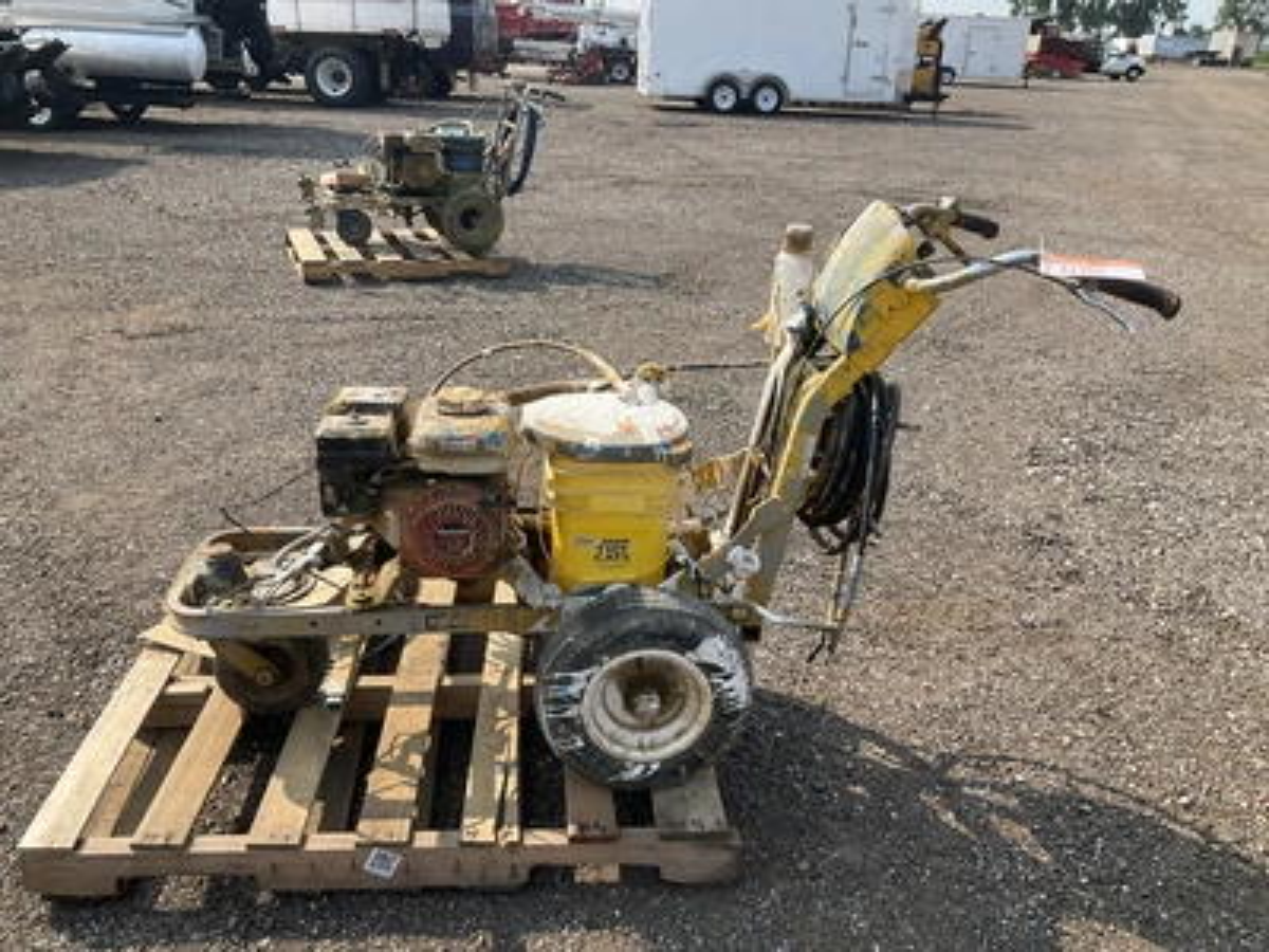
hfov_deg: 61.7
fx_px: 1063
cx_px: 634
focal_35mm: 29
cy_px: 476
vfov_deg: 48.2
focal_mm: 3
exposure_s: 1/978
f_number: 1.8
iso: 25
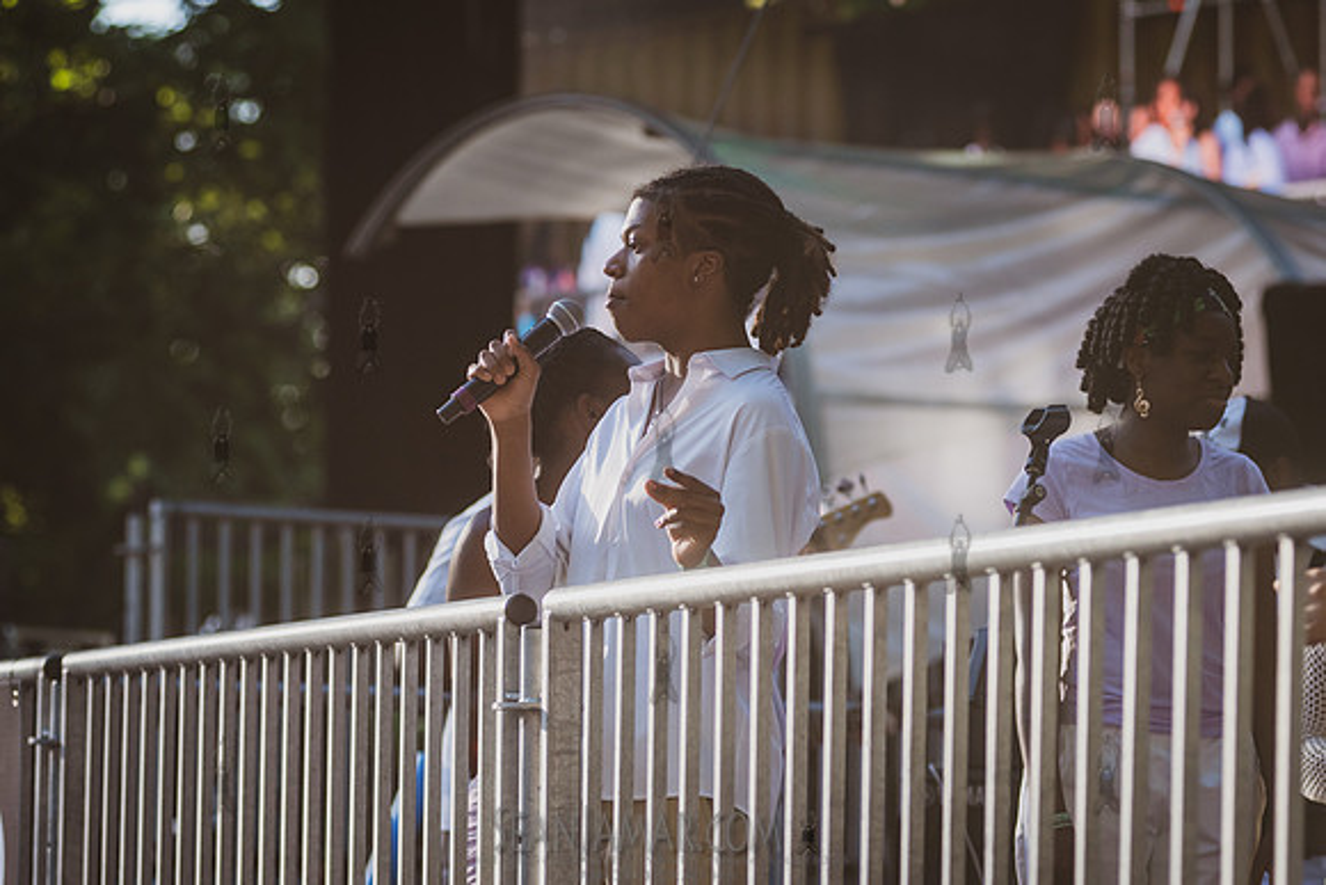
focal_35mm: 148
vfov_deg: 9.3
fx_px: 5459
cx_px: 663
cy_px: 442
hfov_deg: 13.9
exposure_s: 1/1600
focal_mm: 120
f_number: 3.5
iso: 500
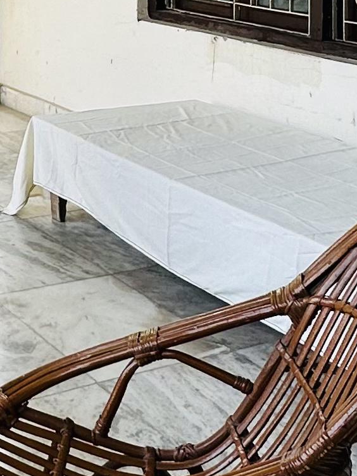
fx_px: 1032
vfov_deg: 23.7
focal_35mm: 75
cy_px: -99
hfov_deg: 18.5
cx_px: -86
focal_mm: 2.22
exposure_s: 1/124
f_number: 2.2
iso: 40
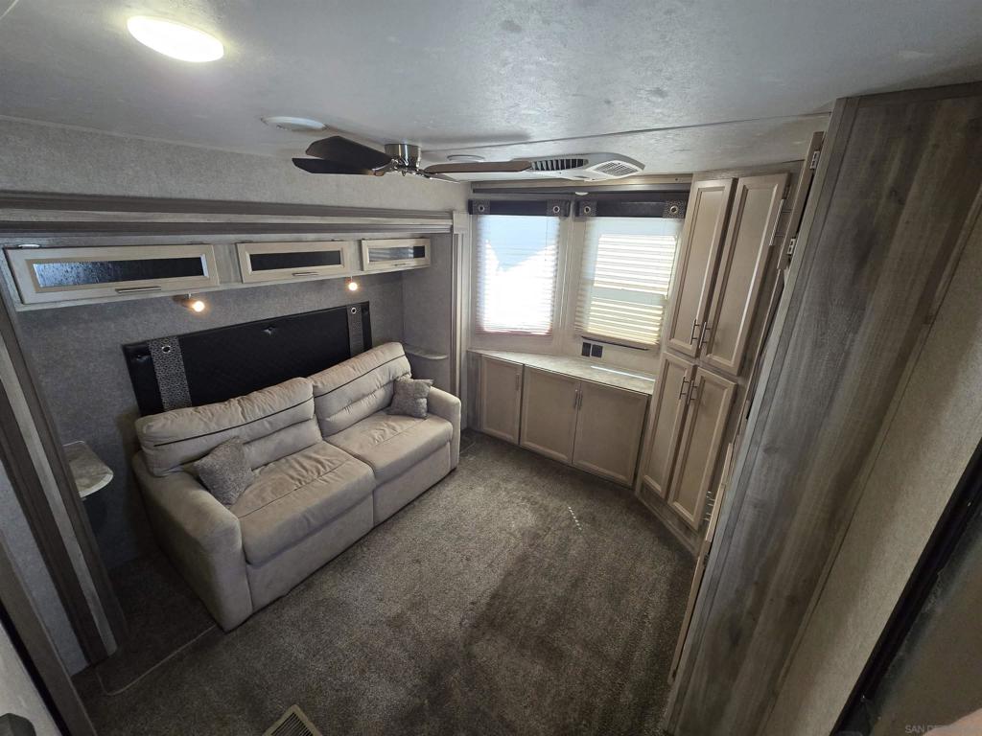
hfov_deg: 106.2
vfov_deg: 89.9
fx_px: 369
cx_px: 491
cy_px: 368
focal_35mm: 13
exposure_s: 1/60
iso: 320
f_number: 2.2
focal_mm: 2.2
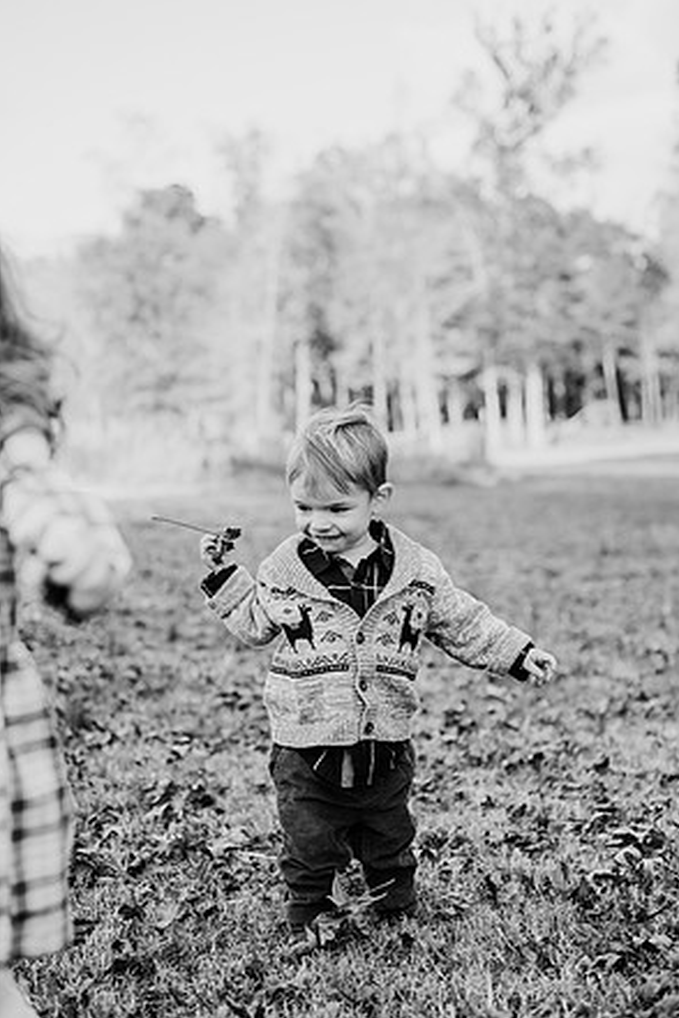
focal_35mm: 51
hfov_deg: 26.5
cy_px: 517
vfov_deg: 38.9
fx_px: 1443
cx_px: 344
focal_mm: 50
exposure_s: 1/1000
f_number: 2.8
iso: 500
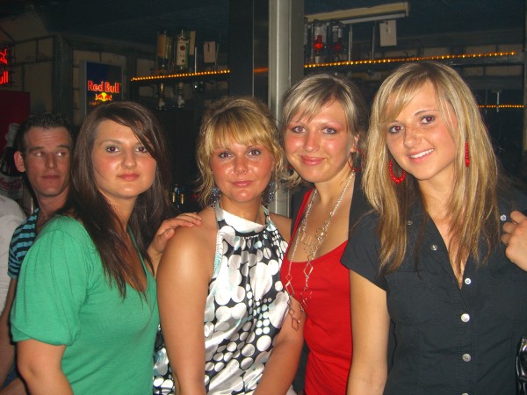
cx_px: 264
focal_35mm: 38
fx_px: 579
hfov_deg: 49.0
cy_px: 198
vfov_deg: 37.7
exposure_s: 1/60
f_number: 2.8
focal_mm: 7.9
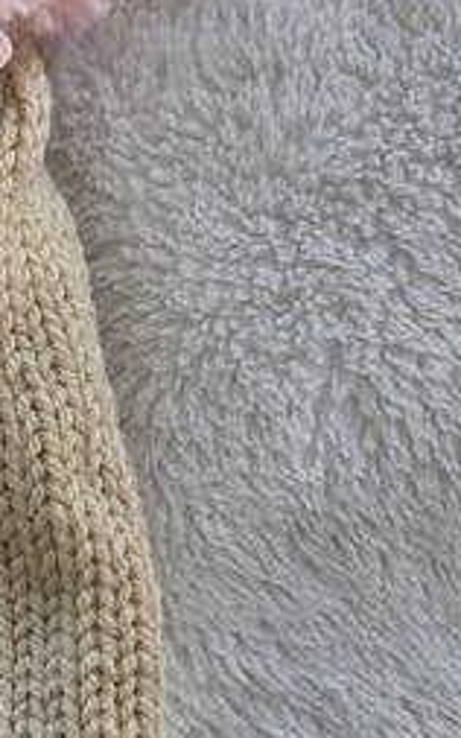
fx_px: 1549
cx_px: -222
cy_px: 508
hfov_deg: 15.6
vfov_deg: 26.6
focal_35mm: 77
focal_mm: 5.4
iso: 1250
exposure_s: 1/120
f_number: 1.8
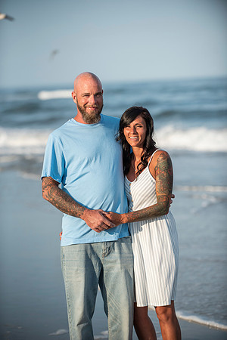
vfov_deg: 15.2
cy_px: 170
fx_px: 1277
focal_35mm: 135
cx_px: 114
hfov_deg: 10.2
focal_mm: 135
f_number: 3.2
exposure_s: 1/4000
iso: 250
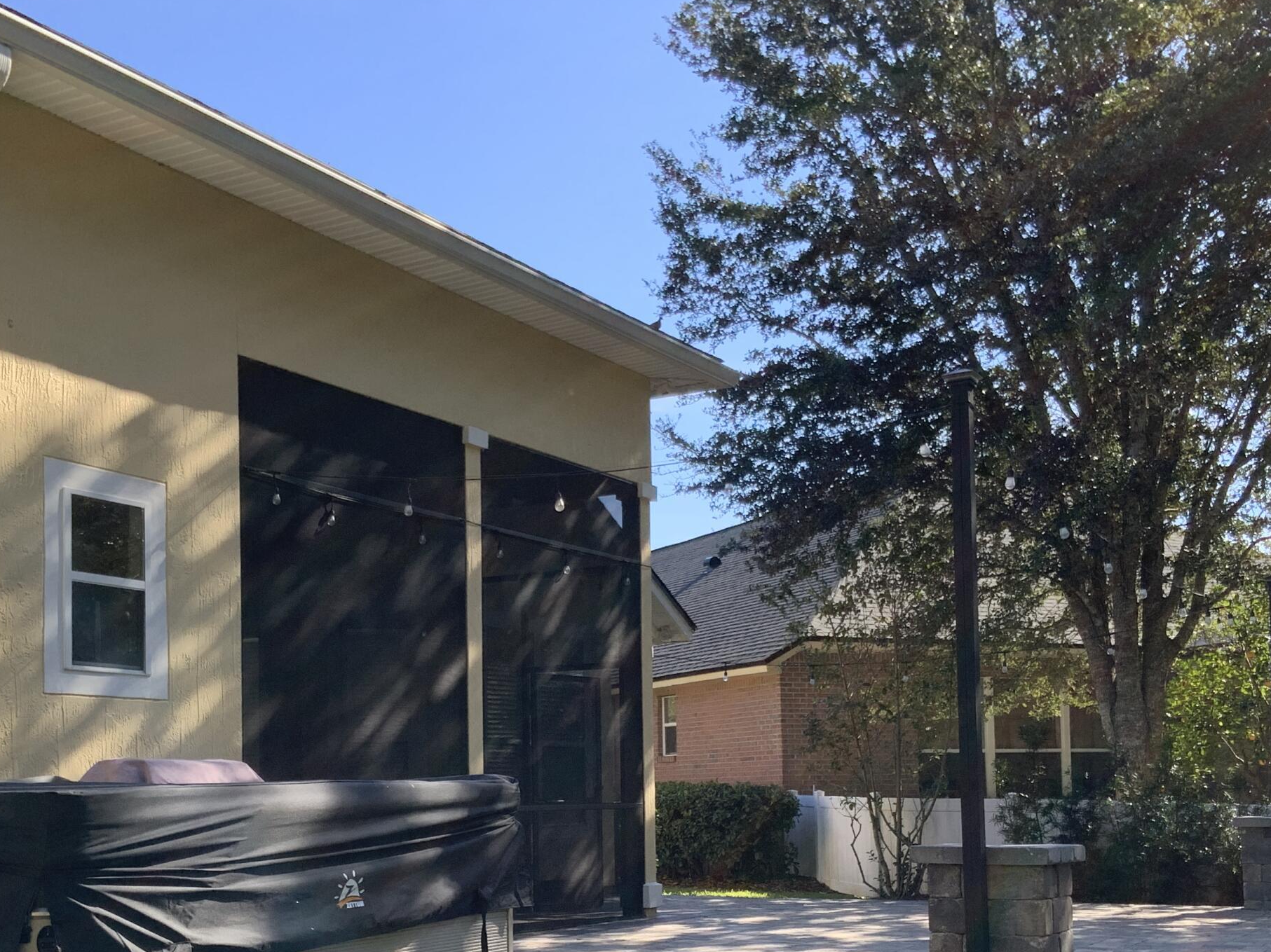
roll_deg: -0.8
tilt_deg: +3.1
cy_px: 710
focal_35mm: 48
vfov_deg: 29.8
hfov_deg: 39.6
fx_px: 1762
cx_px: 563
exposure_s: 1/514
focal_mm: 3
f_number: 1.8
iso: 16
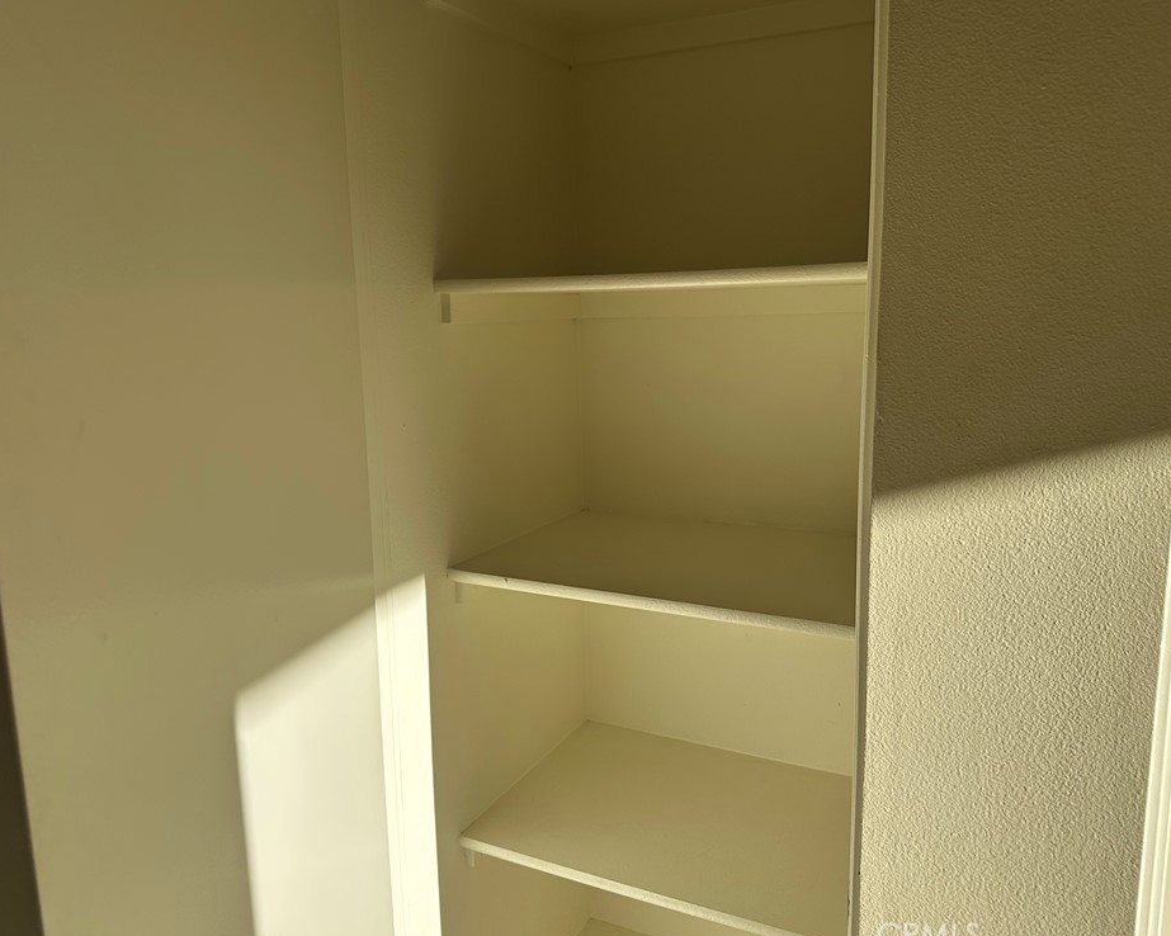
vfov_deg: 54.9
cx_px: 601
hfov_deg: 66.0
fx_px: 901
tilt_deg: -9.2
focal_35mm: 26
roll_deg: +0.4
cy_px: 465
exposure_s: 1/2660
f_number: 1.78
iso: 80
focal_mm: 6.86
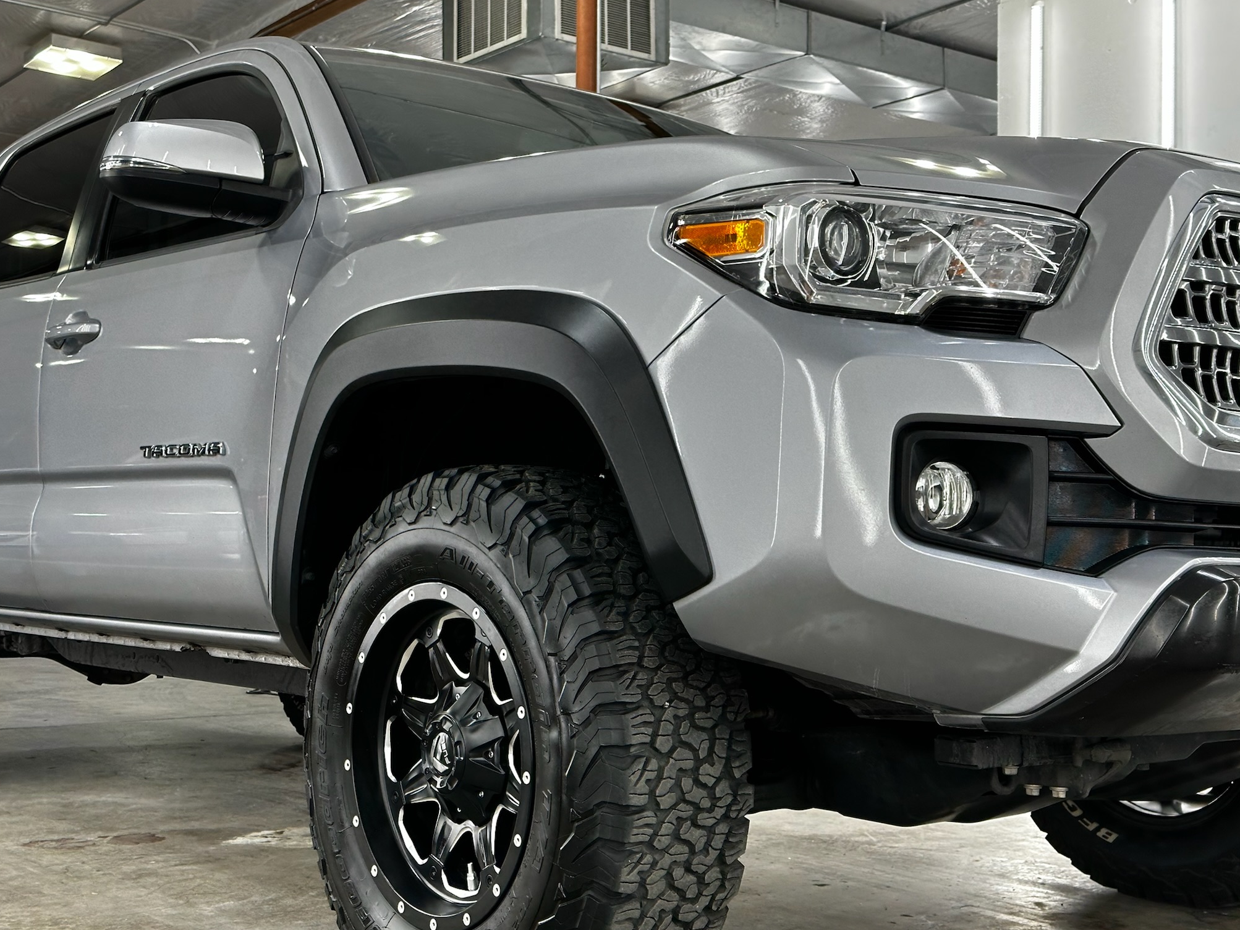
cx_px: 614
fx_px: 1755
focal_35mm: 49
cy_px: 461
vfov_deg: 29.7
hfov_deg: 38.9
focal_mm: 6.86
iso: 50
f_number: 1.78
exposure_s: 1/120
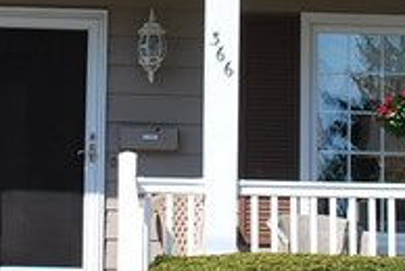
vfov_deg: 6.8
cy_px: 8
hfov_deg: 10.2
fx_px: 2265
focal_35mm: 201
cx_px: 192
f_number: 8
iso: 100
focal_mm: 24
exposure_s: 1/250
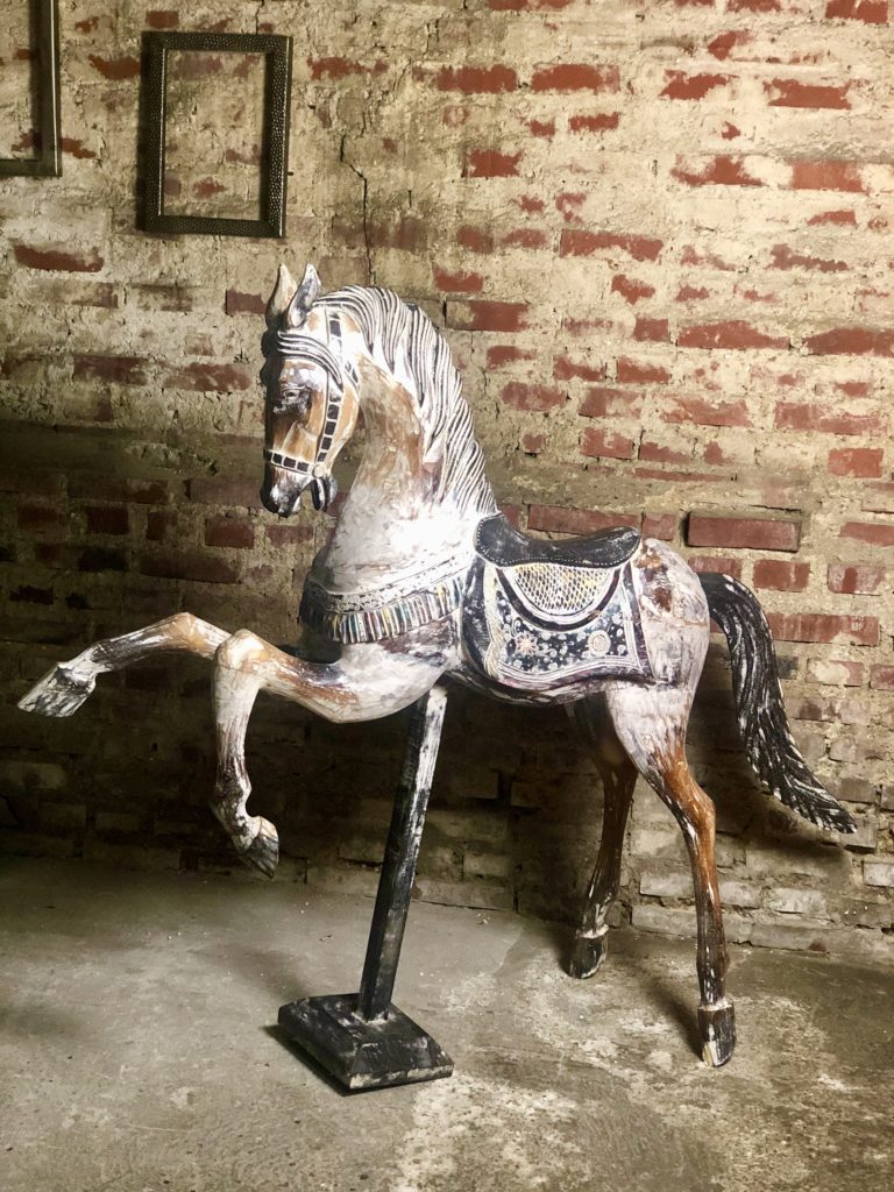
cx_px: 447
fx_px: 1791
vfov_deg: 36.8
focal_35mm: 52
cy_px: 596
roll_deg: -3.2
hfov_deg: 28.0
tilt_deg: -10.0
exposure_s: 1/25
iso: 160
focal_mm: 6
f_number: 2.4
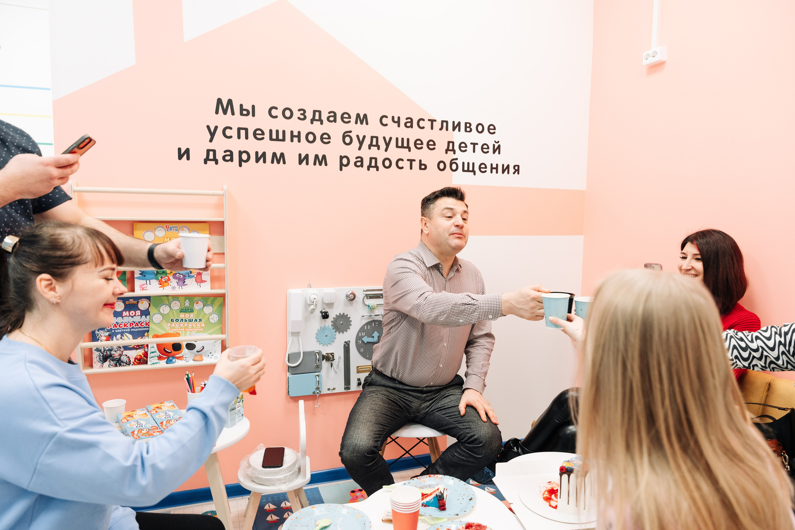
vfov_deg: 53.1
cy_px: 265
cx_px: 398
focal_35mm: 24
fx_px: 530
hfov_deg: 73.7
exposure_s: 1/100
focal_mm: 24
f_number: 3.5
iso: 640
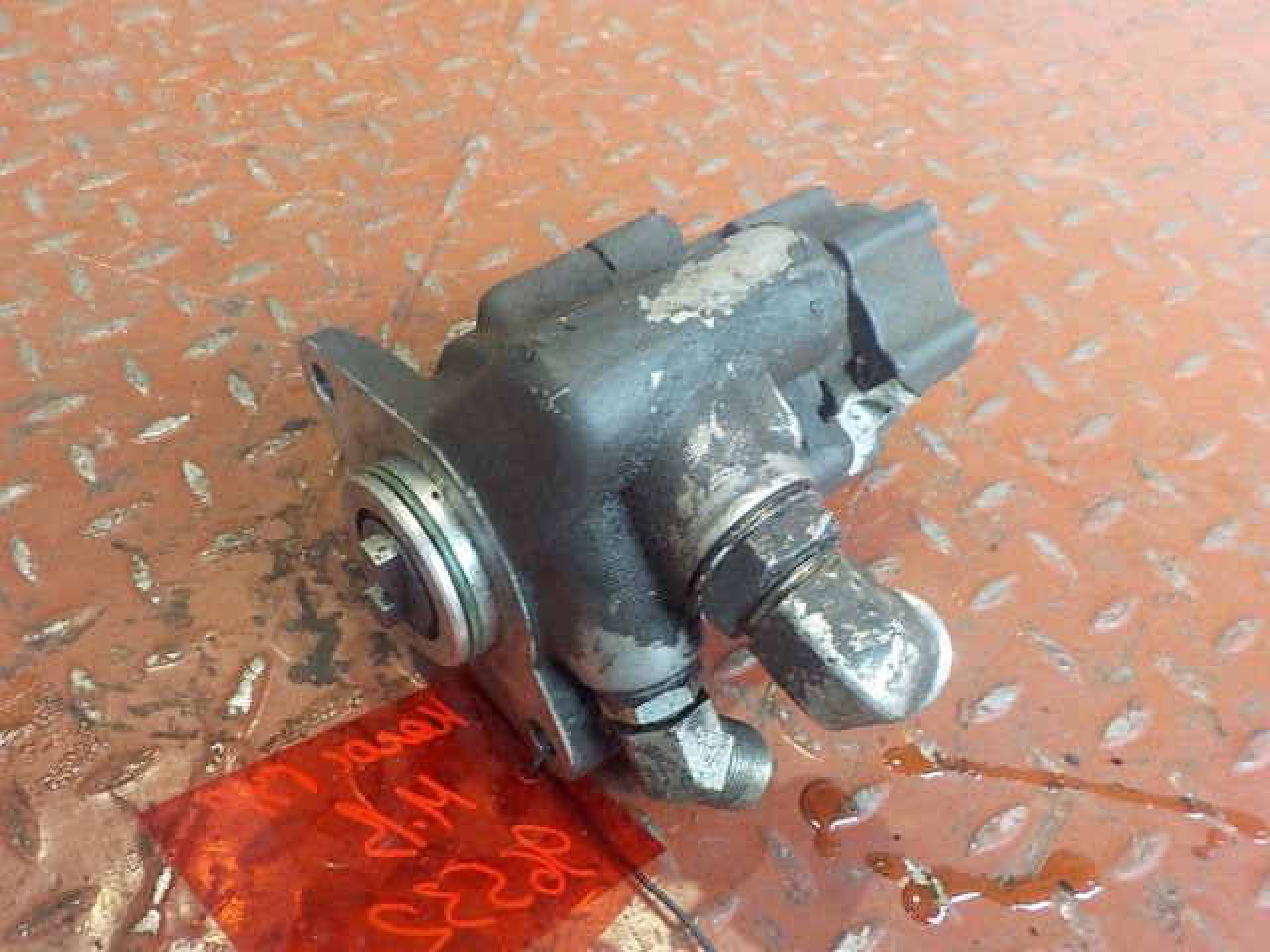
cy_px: 476
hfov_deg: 60.0
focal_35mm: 30
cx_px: 635
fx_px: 1101
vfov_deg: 46.8
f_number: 3.3
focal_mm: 4.1
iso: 280
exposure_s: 1/30
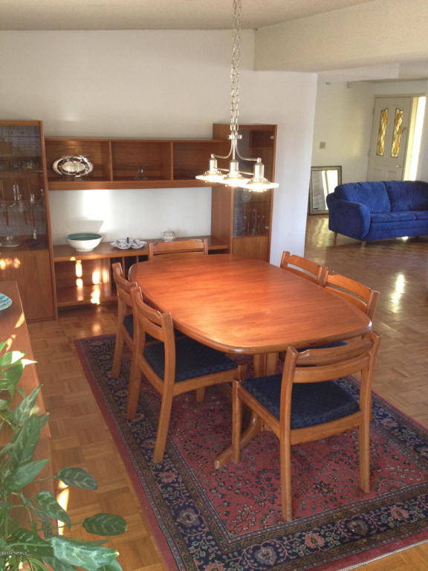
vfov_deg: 52.6
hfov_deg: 40.7
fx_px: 577
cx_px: 214
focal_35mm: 35
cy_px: 286
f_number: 2.4
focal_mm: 4.28
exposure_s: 1/20
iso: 200
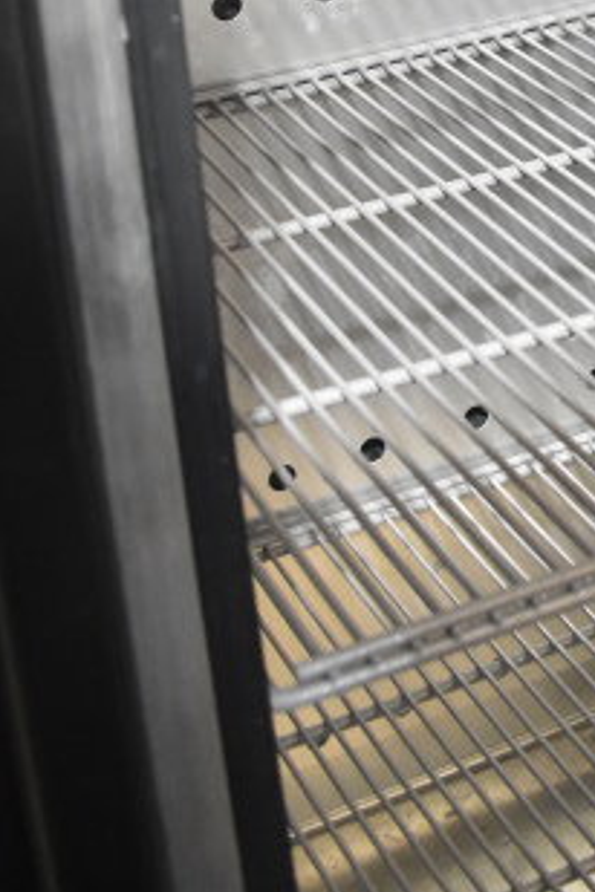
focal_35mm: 80
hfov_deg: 15.8
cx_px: 878
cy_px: -97
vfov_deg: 23.7
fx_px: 1983
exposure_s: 1/30
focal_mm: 18
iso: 2200
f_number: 3.5
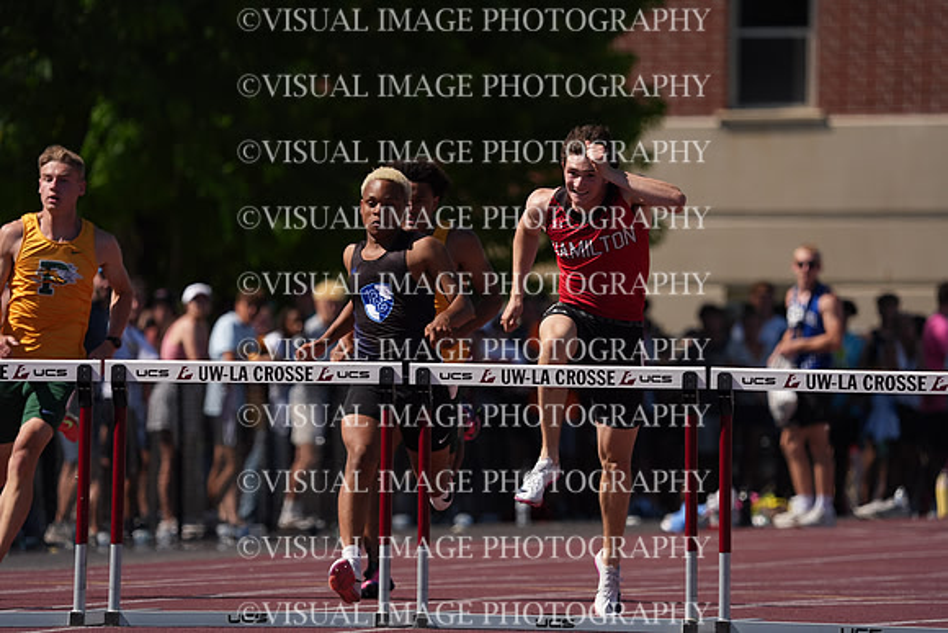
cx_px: 474
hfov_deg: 4.5
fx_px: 12010
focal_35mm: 456
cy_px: 316
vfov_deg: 3.0
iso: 500
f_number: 6.3
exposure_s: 1/2500
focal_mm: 456
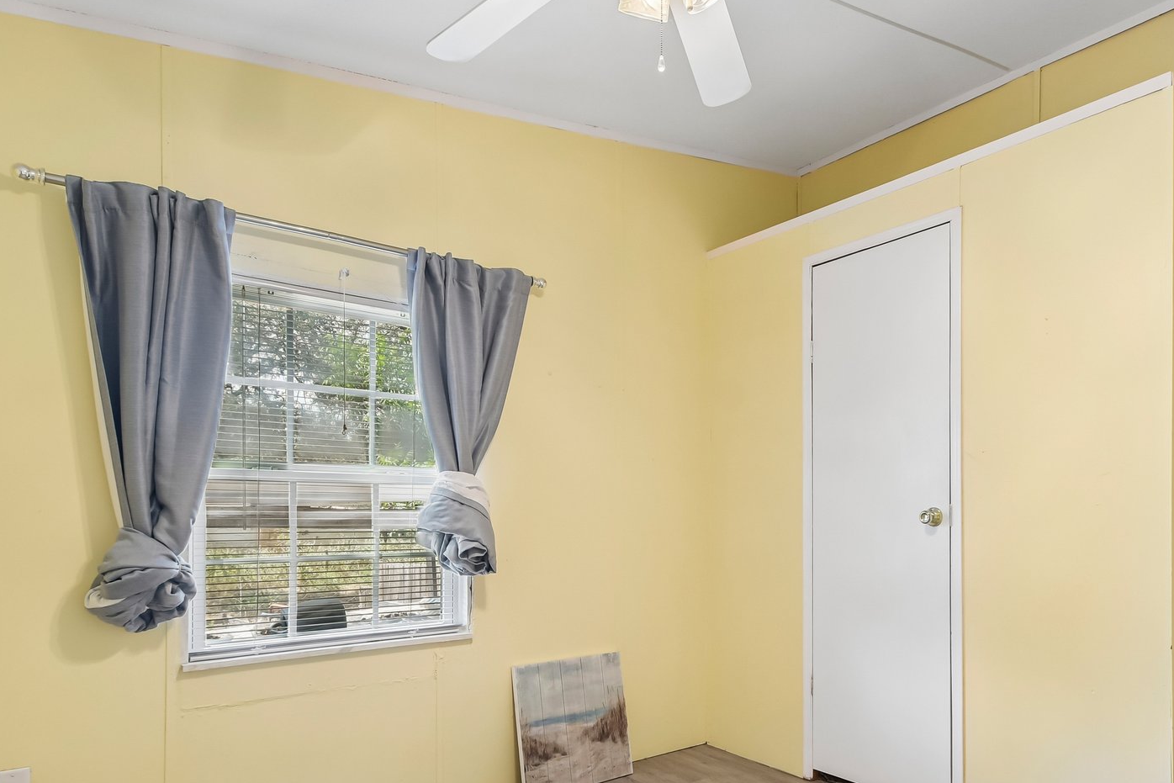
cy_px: 484
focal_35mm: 22
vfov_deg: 56.6
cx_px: 668
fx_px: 717
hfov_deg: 78.2
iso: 400
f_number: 8
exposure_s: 1/15
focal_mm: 10
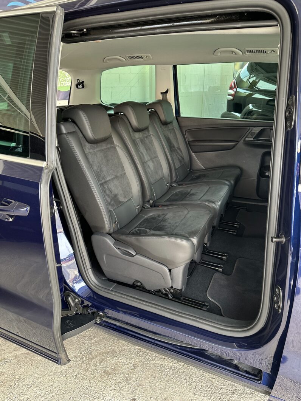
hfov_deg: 56.8
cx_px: 150
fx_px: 278
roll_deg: +0.7
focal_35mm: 24
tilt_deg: -22.6
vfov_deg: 71.6
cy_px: 200
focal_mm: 6.86
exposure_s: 1/121
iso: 200
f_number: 1.78
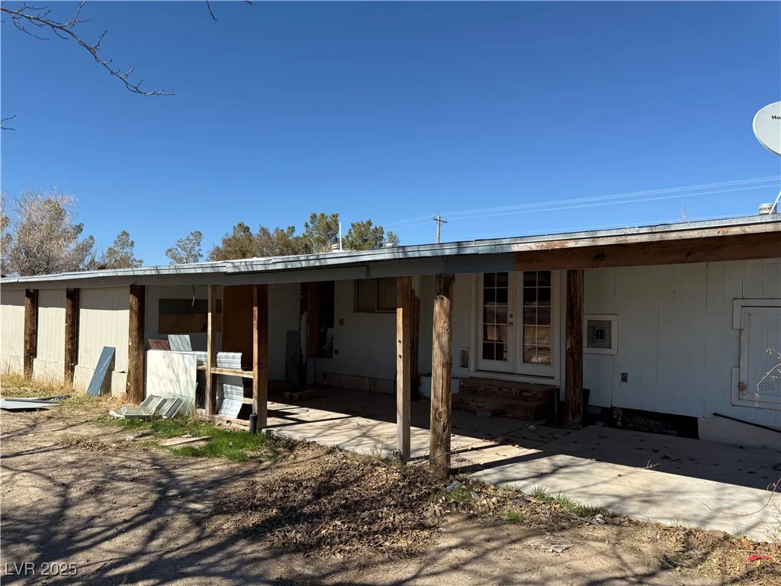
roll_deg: -1.6
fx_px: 541
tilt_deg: +2.4
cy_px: 293
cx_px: 390
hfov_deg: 71.6
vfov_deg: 56.8
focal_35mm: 24
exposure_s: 1/4167
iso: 80
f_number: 1.78
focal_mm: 6.76
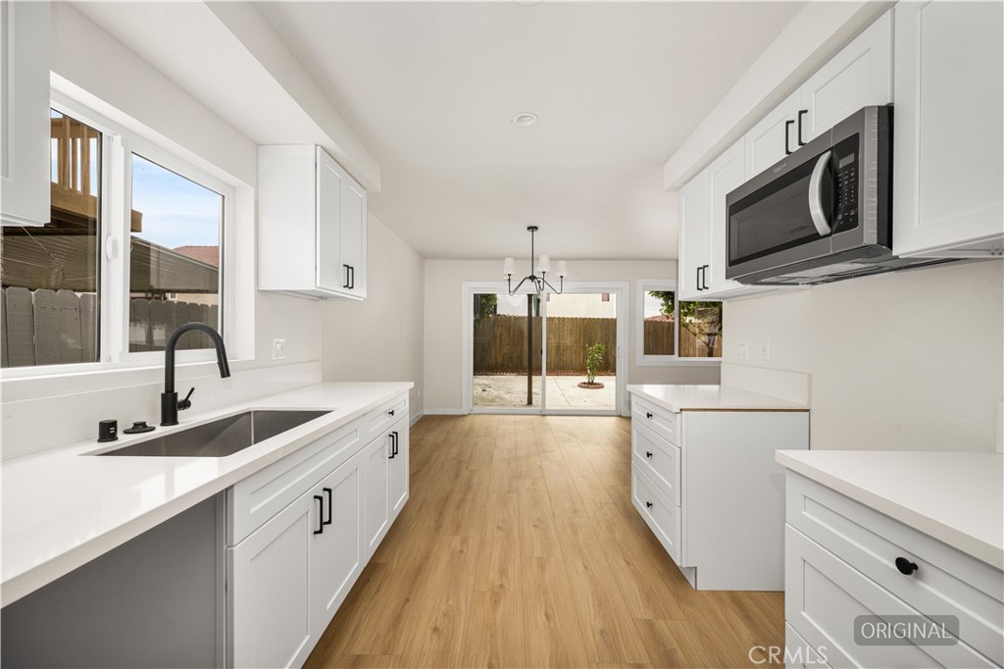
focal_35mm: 14
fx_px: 390
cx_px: 502
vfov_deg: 81.2
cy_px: 334
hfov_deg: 104.3
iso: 100
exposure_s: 1/25
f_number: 6.3
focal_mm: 14
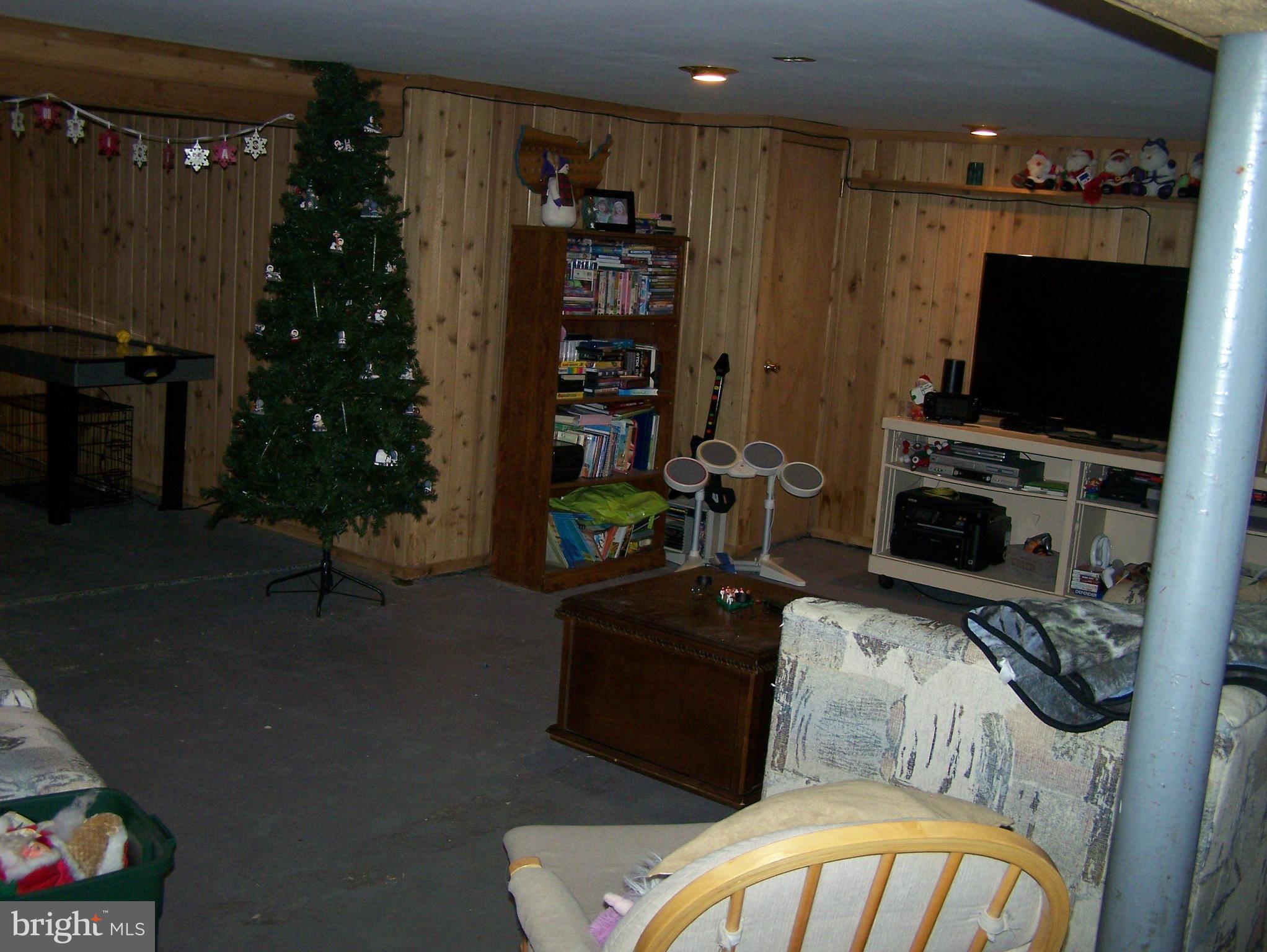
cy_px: 476
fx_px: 1392
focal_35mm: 38
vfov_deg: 37.8
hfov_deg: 48.9
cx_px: 634
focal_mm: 6.3
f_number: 2.8
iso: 160
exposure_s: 1/60
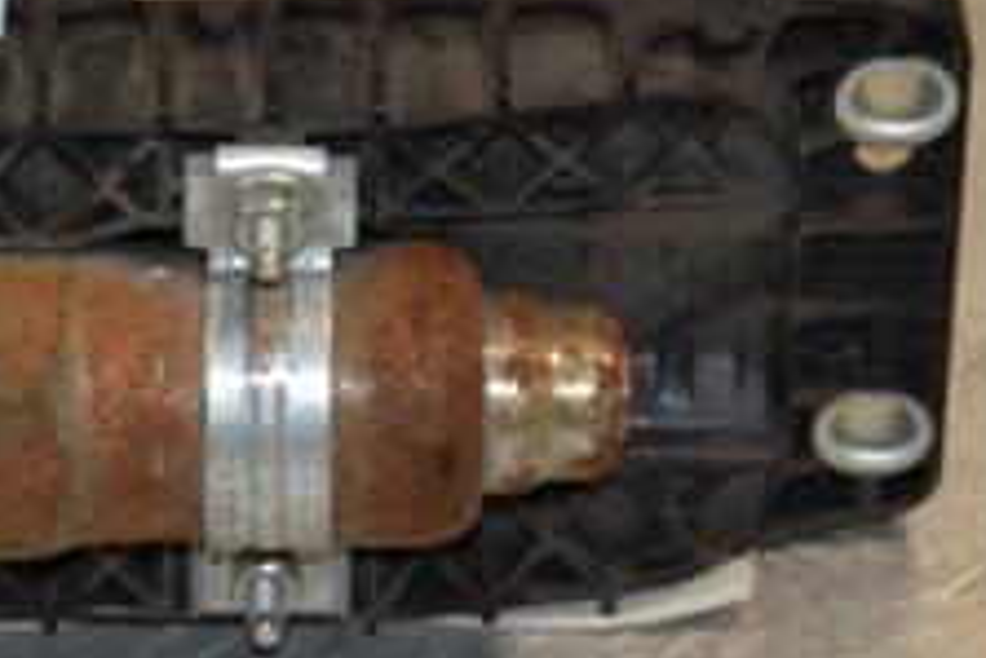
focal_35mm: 250
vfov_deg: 5.5
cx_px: 111
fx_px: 6851
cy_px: 212
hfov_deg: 8.2
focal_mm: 62
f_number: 5.6
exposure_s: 1/200
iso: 800
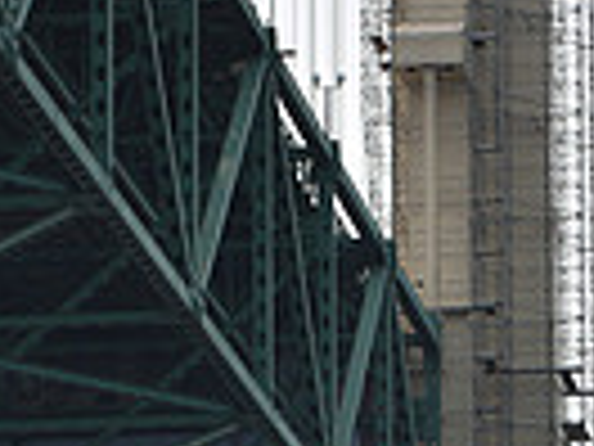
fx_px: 5422
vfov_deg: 4.5
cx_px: 682
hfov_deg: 6.2
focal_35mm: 316
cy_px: 1279
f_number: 5
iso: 250
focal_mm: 75
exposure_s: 1/3200
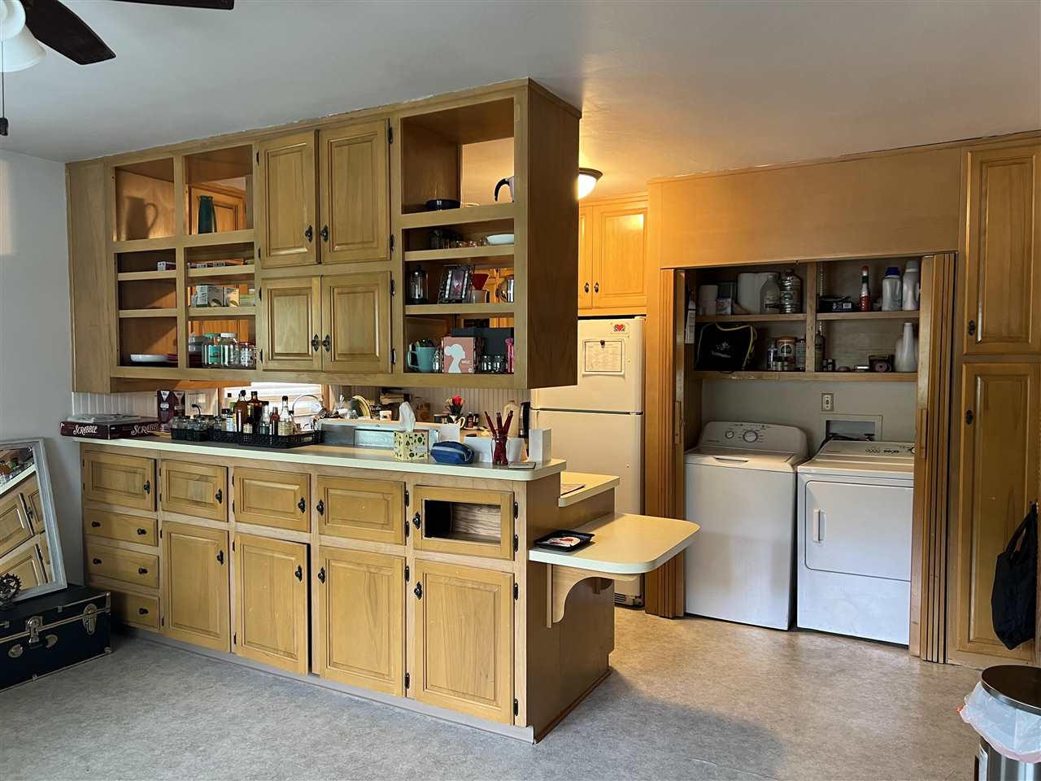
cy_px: 390
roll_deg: +0.3
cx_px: 520
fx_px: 782
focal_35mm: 26
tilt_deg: -3.4
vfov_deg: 53.1
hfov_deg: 67.3
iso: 160
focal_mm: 5.7
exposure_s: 1/60
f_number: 1.5
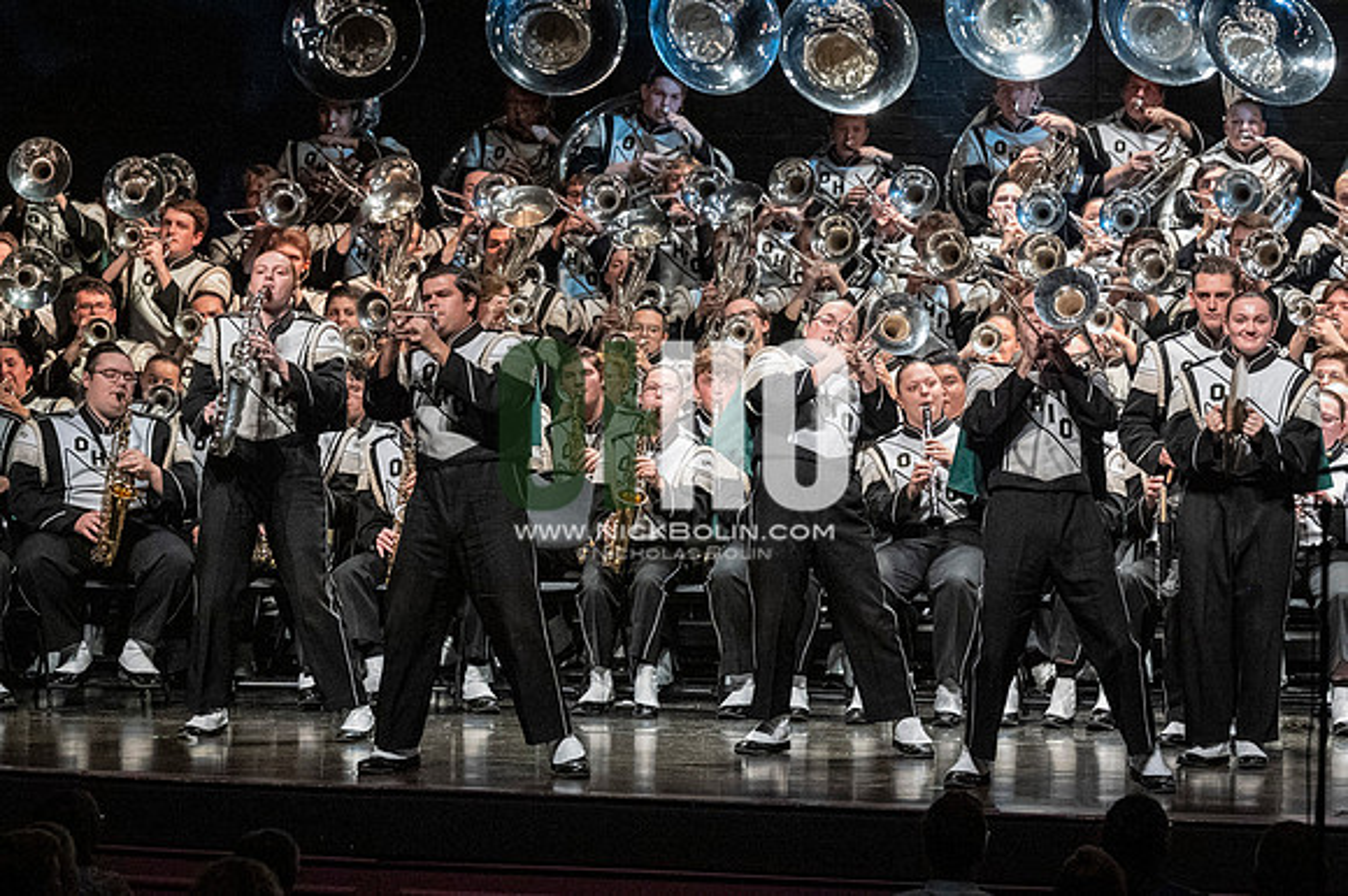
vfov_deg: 6.5
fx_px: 7859
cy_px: 448
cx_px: 674
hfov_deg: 9.8
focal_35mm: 210
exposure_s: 1/500
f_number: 4
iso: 5000
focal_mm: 140
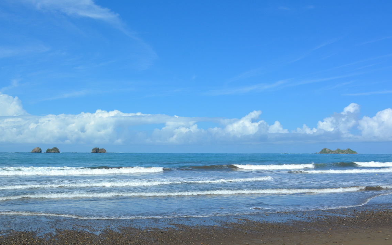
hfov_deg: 48.2
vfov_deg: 31.2
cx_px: 190
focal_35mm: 41
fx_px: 438
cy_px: 140
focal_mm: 24
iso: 400
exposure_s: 1/2000
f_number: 7.1
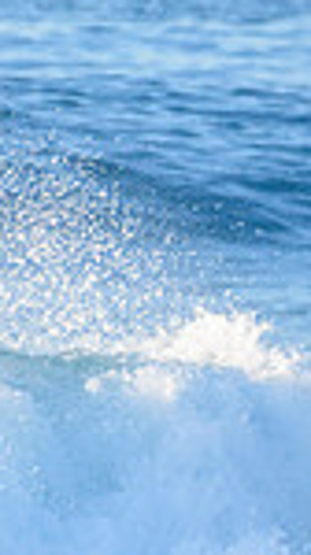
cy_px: 438
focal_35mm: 2031
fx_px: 29876
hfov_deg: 0.6
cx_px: 855
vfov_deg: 1.1
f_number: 5.6
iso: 560
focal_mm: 500
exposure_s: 1/2000
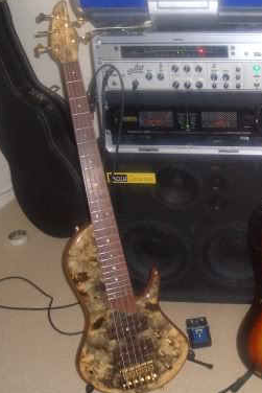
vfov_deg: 38.9
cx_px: 228
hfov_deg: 25.8
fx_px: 556
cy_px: 195
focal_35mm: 51
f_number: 4
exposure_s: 1/40
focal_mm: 4.8
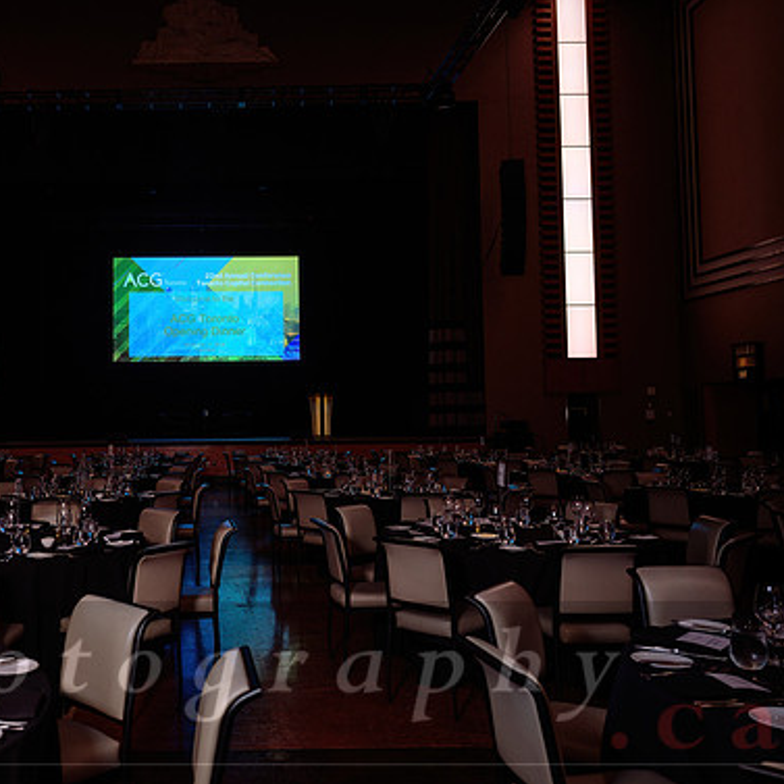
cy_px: 386
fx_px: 871
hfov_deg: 46.6
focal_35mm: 34
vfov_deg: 48.4
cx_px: 193
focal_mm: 26
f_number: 3.5
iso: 500
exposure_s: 1/50
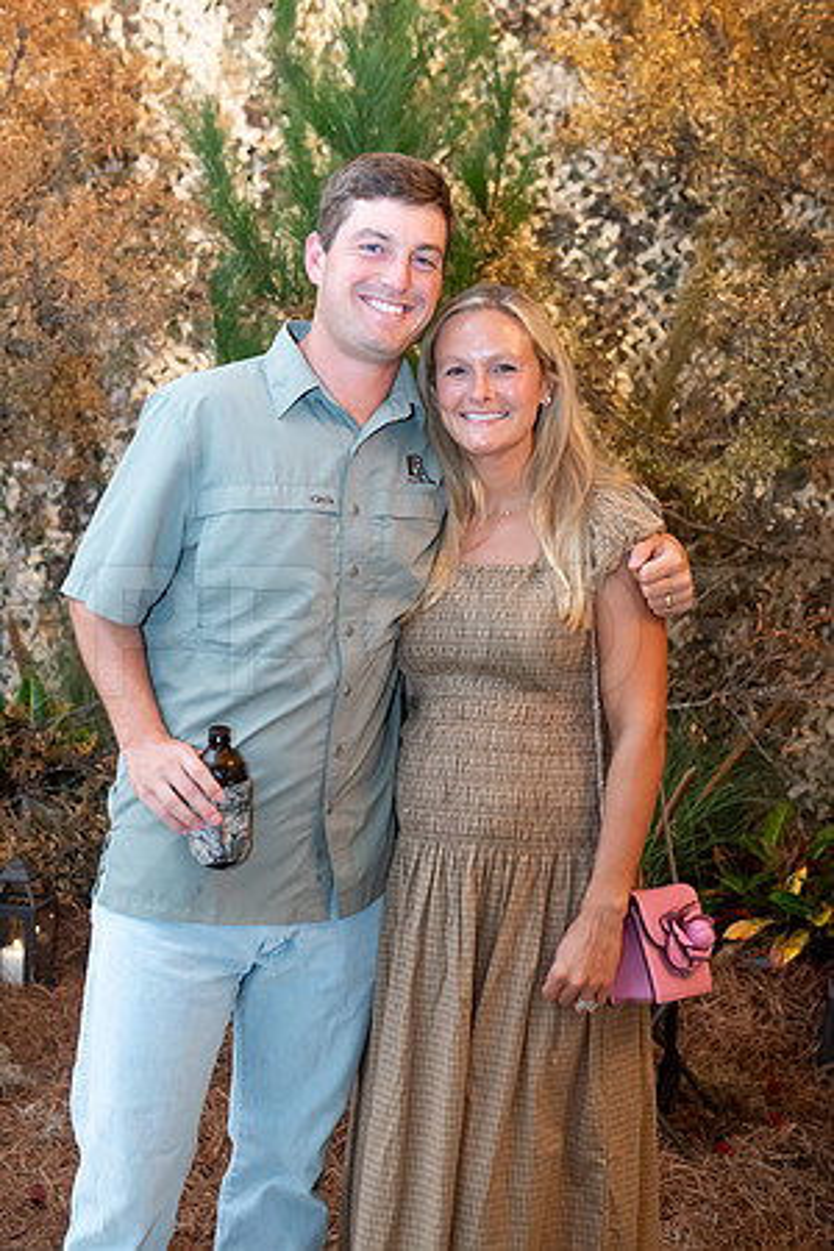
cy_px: 626
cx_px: 417
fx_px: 1946
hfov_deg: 24.2
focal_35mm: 56
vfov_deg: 35.6
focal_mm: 56
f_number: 5
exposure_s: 1/100
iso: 3200
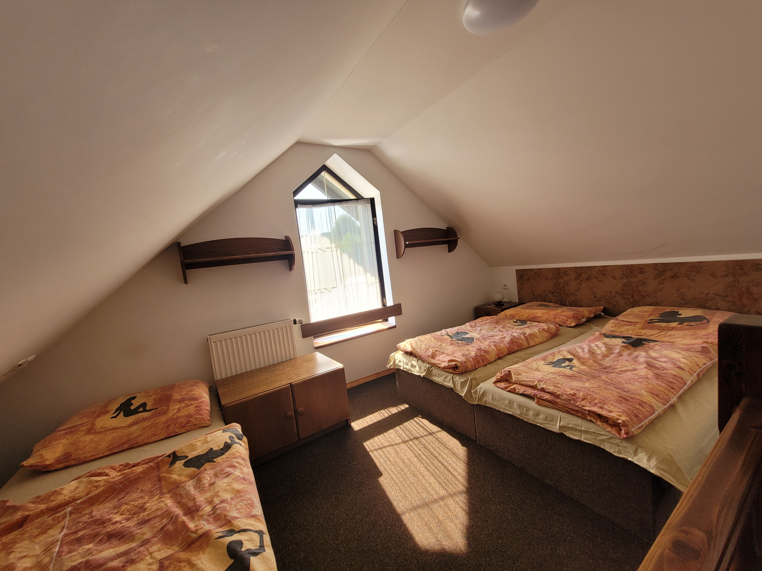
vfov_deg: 89.9
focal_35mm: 13
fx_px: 286
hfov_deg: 106.2
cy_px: 286
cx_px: 381
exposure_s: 1/50
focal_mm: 1.74
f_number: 2.2
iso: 50
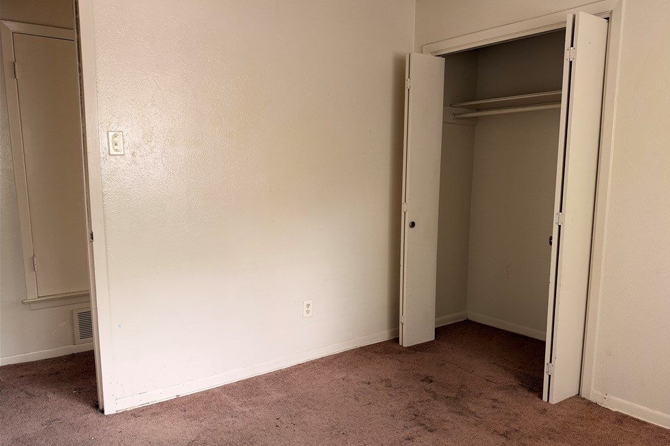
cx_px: 348
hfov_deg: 69.4
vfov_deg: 49.4
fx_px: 484
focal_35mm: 26
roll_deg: -0.1
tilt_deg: -8.4
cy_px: 251
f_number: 1.48
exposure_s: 1/78
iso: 250
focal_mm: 6.93
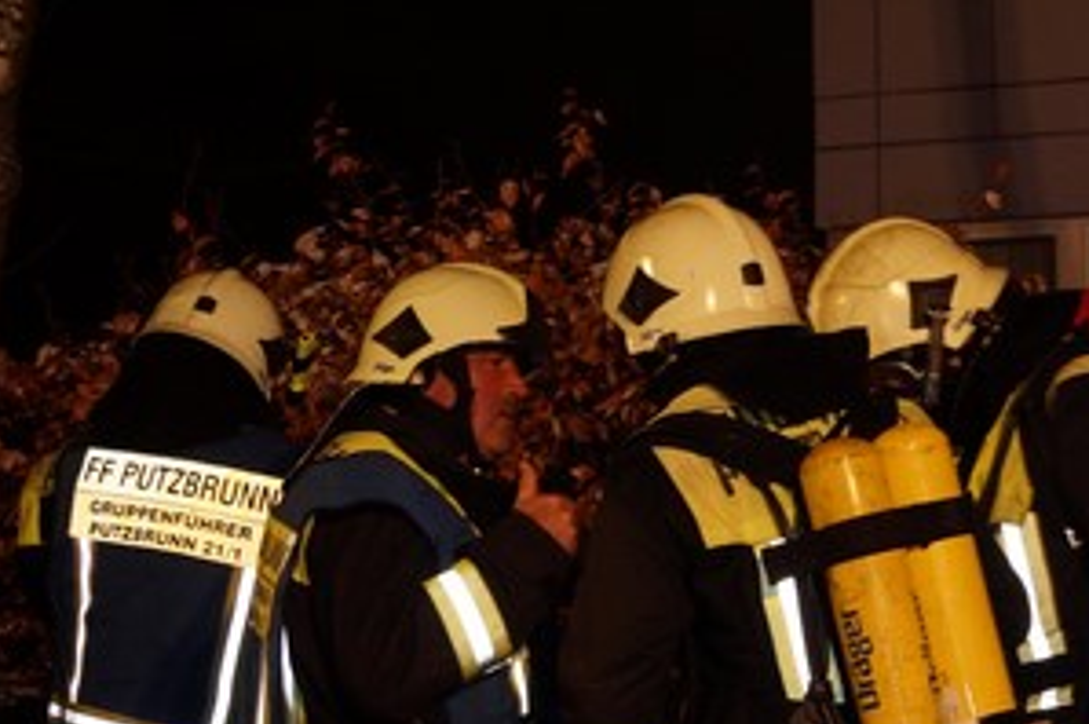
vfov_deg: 10.5
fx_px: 3898
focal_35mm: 129
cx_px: 928
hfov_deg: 15.8
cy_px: 673
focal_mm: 40
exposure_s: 1/40
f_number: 5.6
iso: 800
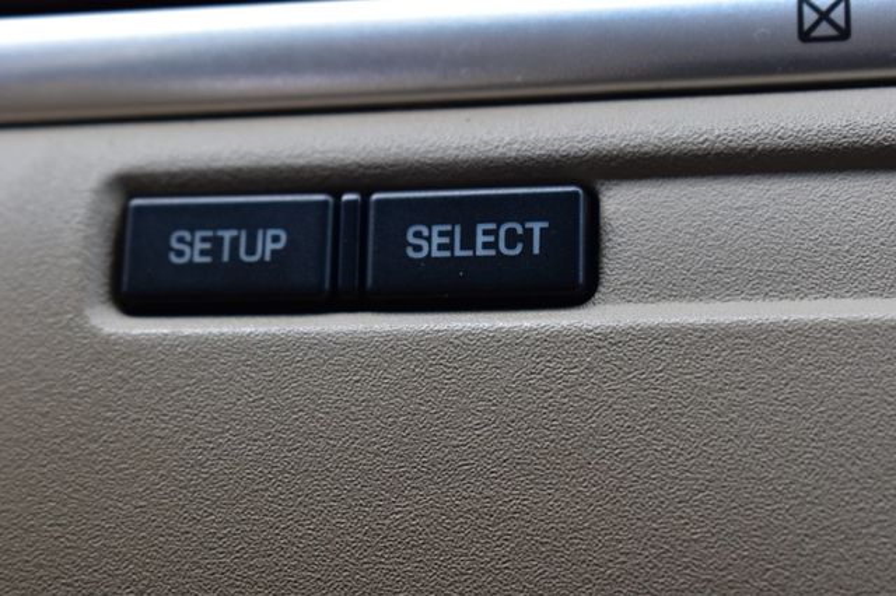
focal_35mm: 82
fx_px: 2052
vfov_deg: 16.5
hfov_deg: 24.6
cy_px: 298
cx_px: 448
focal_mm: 55
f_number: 8
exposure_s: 1/50
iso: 400
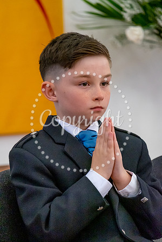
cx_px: 81
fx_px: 1924
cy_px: 121
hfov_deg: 4.8
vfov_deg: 7.2
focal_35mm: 285
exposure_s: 1/125
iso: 6400
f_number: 5.6
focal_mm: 190.3
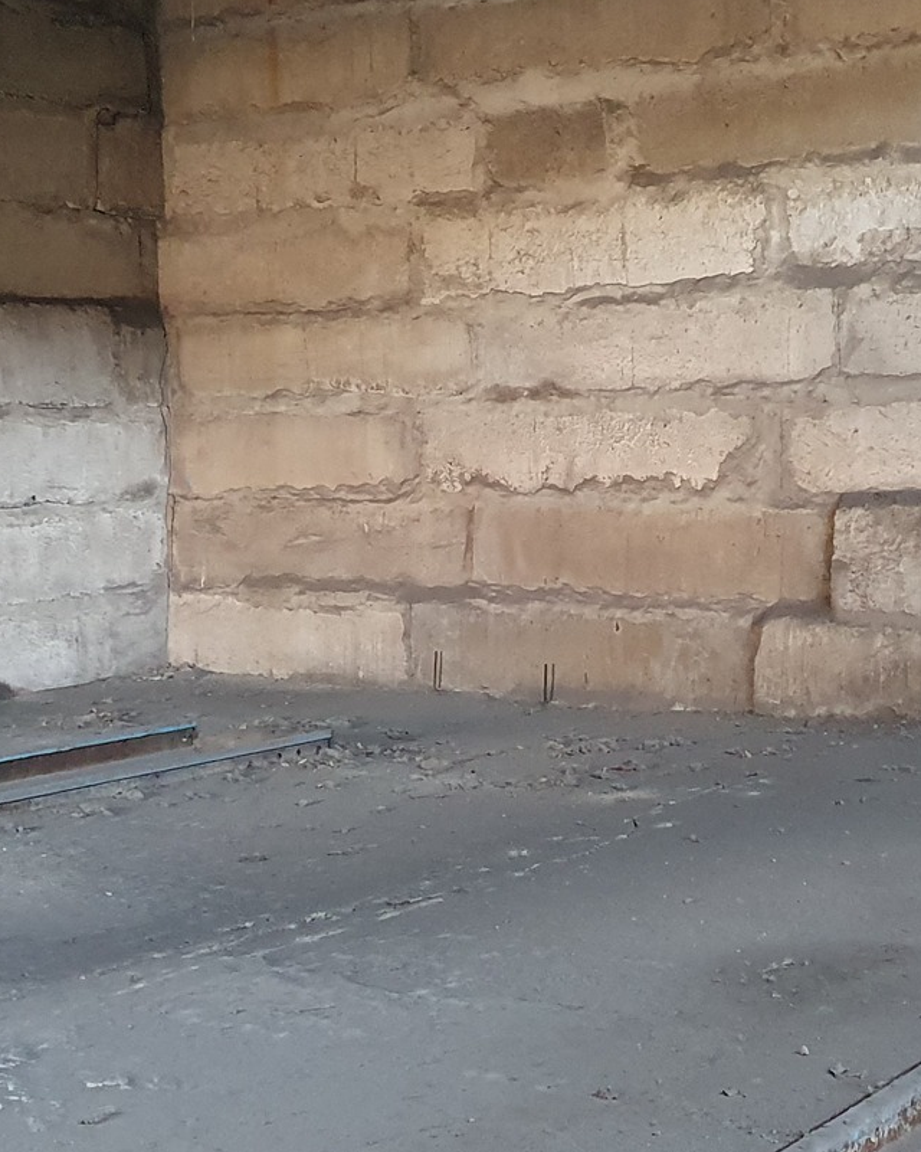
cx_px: 652
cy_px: 517
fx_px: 2215
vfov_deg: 29.1
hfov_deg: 23.3
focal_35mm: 65
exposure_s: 1/33
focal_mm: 4.32
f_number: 1.5
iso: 500
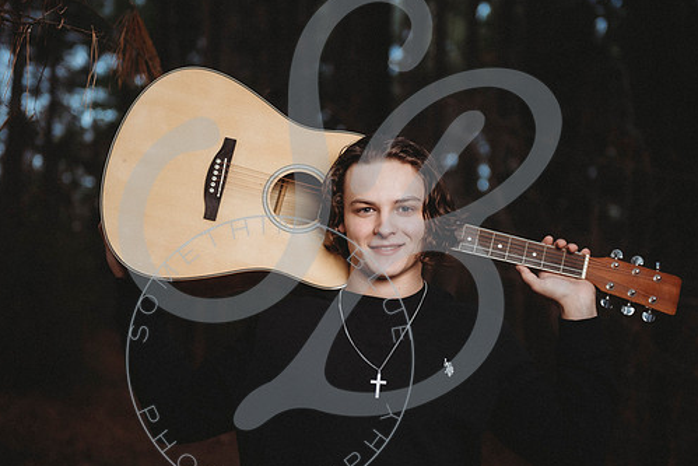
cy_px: 241
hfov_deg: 28.1
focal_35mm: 72
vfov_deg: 18.9
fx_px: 1396
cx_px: 340
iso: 100
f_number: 2.8
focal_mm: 62
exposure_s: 1/160
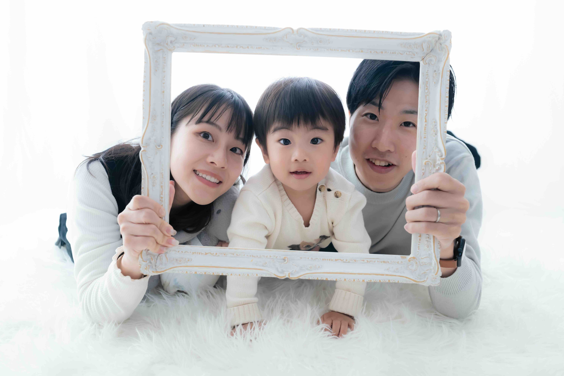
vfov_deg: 37.9
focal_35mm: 35
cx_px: 282
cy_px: 188
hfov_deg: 54.4
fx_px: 548
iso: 1250
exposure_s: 1/100
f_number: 5
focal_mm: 35
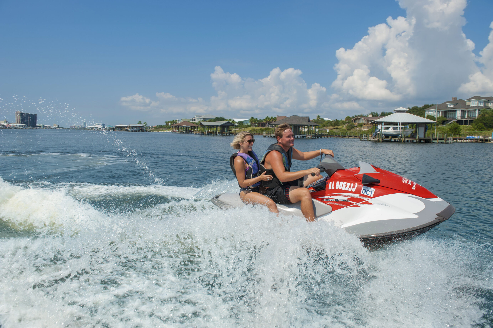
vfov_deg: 53.1
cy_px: 164
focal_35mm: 24
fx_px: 328
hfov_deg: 73.8
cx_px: 246
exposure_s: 1/640
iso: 200
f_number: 8
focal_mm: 24
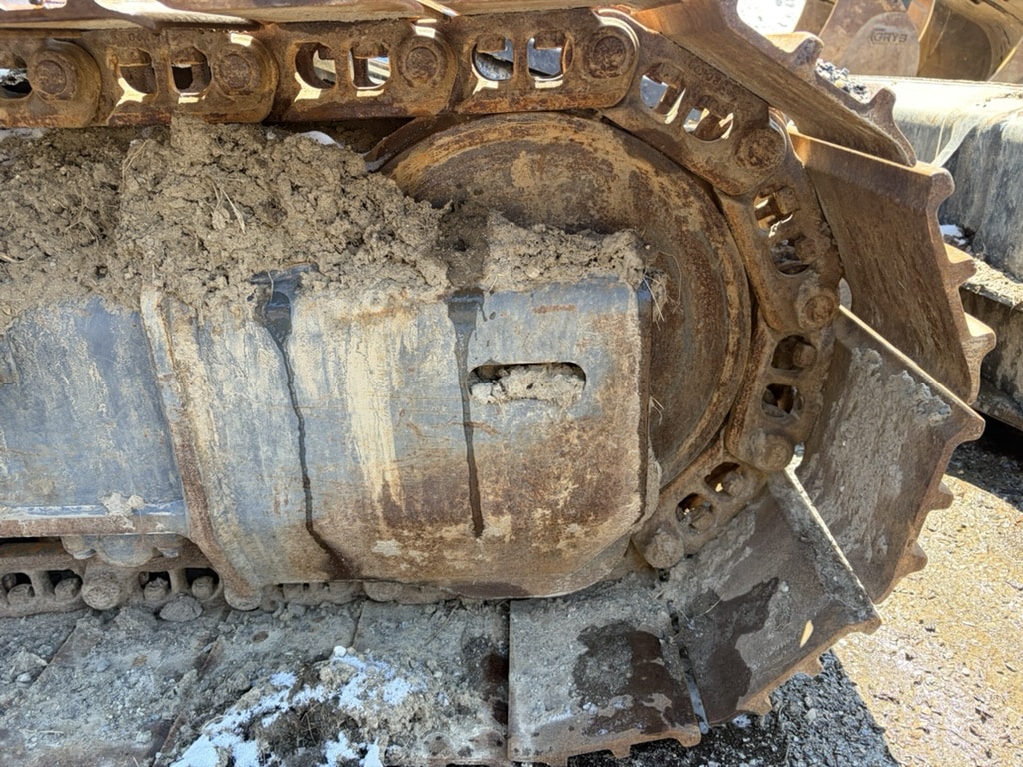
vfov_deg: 53.1
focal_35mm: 26
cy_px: 384
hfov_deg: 67.3
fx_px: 768
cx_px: 512
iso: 80
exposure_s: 1/212
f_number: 1.6
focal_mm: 5.96
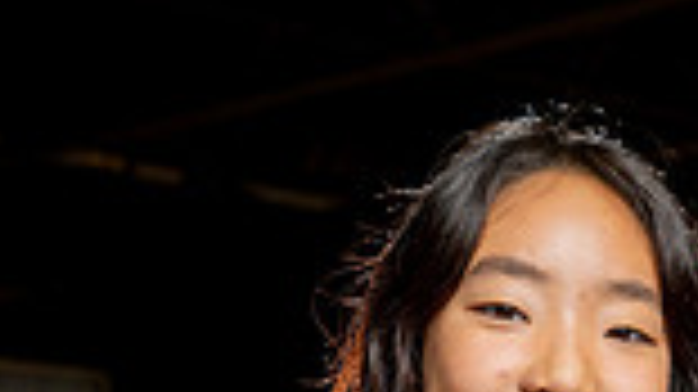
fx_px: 3552
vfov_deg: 6.0
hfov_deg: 11.2
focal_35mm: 192
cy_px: 1000
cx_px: 450
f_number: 5.6
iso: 800
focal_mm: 63
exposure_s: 1/250
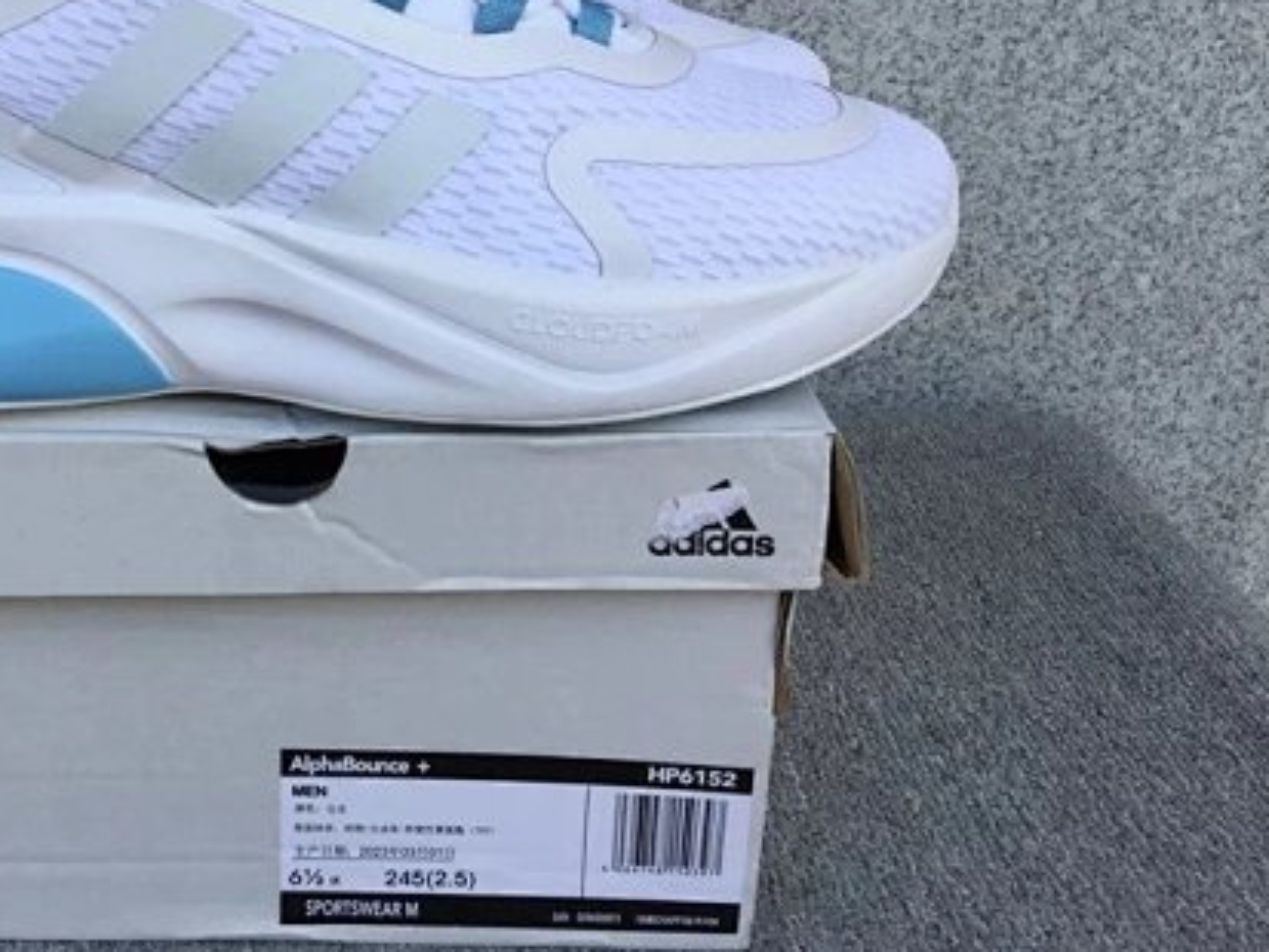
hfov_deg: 38.6
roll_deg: -0.3
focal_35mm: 48
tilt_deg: -20.7
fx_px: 1760
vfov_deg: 30.0
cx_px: 307
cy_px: 301
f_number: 2.4
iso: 25
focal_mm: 3.3
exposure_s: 1/515
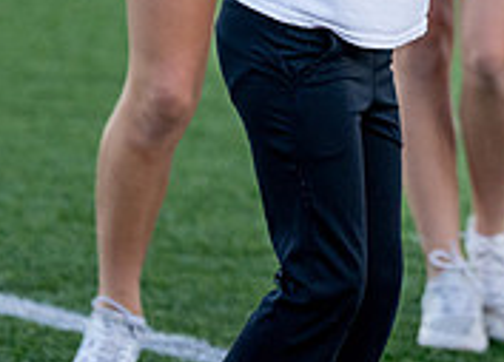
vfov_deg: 2.4
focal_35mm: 605
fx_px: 8673
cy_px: -417
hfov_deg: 3.3
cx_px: 380
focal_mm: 128
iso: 500
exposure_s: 1/1250
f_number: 2.8
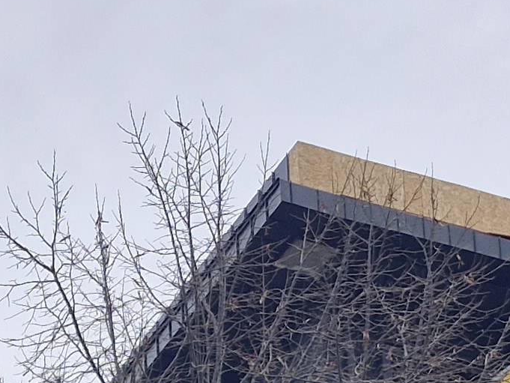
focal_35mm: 135
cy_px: 1030
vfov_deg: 9.4
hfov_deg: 14.4
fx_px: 1989
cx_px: 22
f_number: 1.8
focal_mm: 5.54
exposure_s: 1/1010
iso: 50
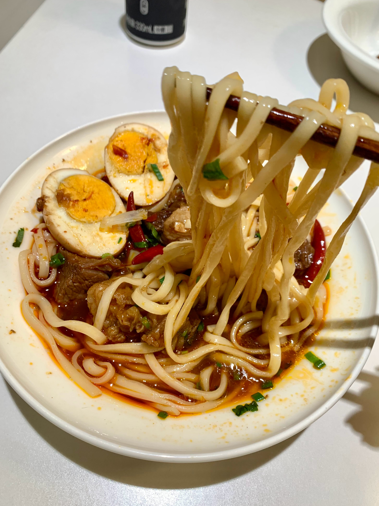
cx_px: 187
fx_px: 394
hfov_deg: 51.4
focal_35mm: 27
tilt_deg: -55.2
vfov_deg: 65.3
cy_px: 249
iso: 80
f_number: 1.8
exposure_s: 1/121
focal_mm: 4.25
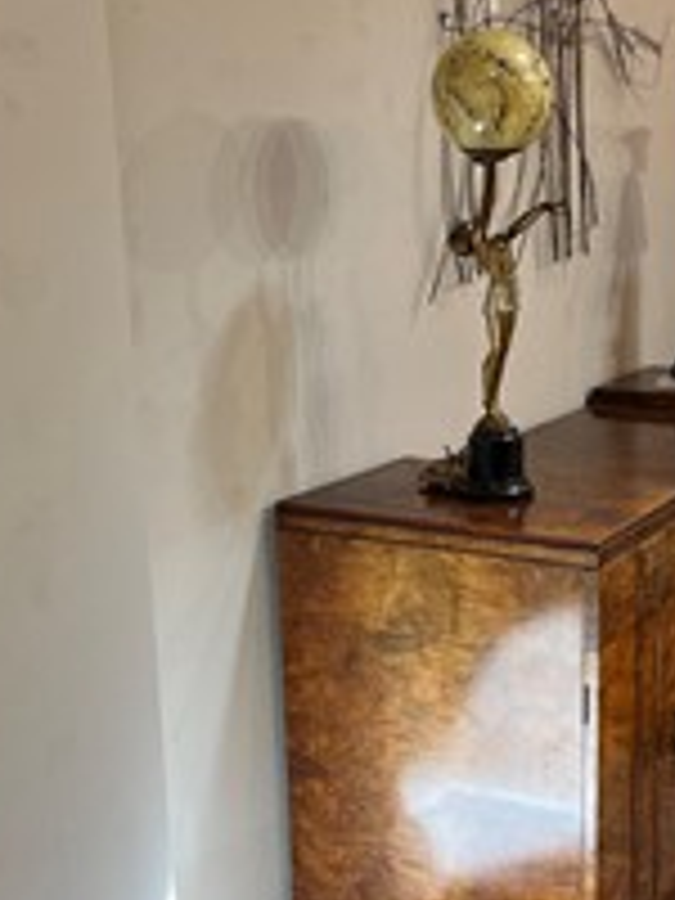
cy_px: 526
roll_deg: +0.1
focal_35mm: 52
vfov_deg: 36.7
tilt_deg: -14.3
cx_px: 536
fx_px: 1352
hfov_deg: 27.5
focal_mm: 5.1
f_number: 1.6
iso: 100
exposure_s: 1/100
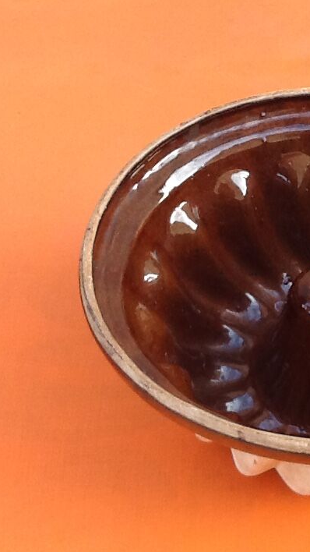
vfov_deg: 32.4
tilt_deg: -48.8
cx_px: 332
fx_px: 950
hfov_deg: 17.9
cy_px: 279
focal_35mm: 65
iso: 64
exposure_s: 1/120
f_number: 2.4
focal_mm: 2.03
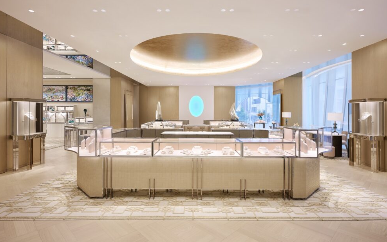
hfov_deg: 86.4
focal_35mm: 20
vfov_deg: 60.8
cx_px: 196
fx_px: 206
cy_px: 113
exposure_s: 1/30
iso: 160
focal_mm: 18.5
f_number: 8
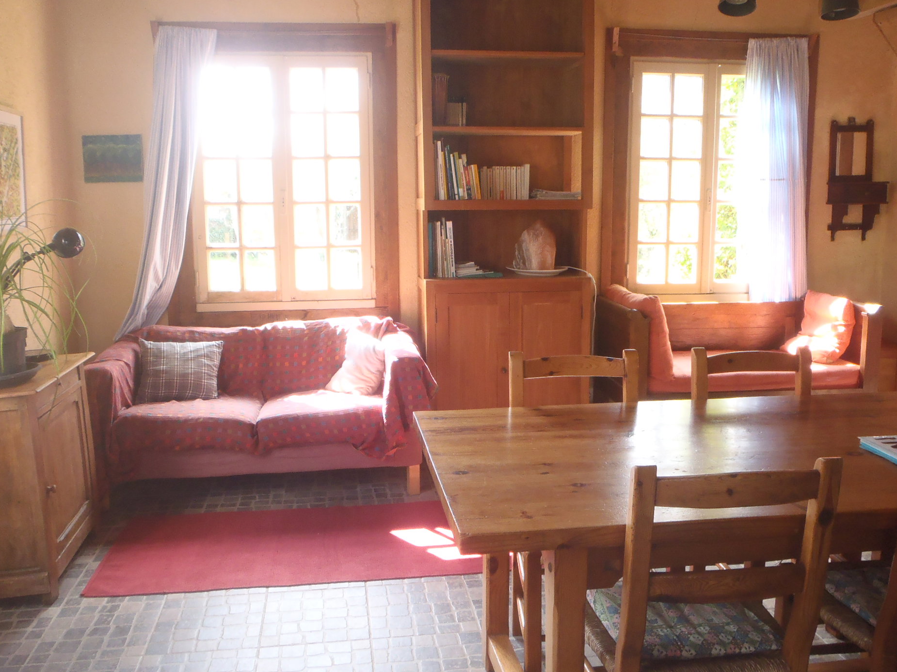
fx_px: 803
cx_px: 438
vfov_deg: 45.4
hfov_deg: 58.4
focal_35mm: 31
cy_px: 312
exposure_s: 1/30
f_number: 3.5
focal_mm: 5
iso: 200
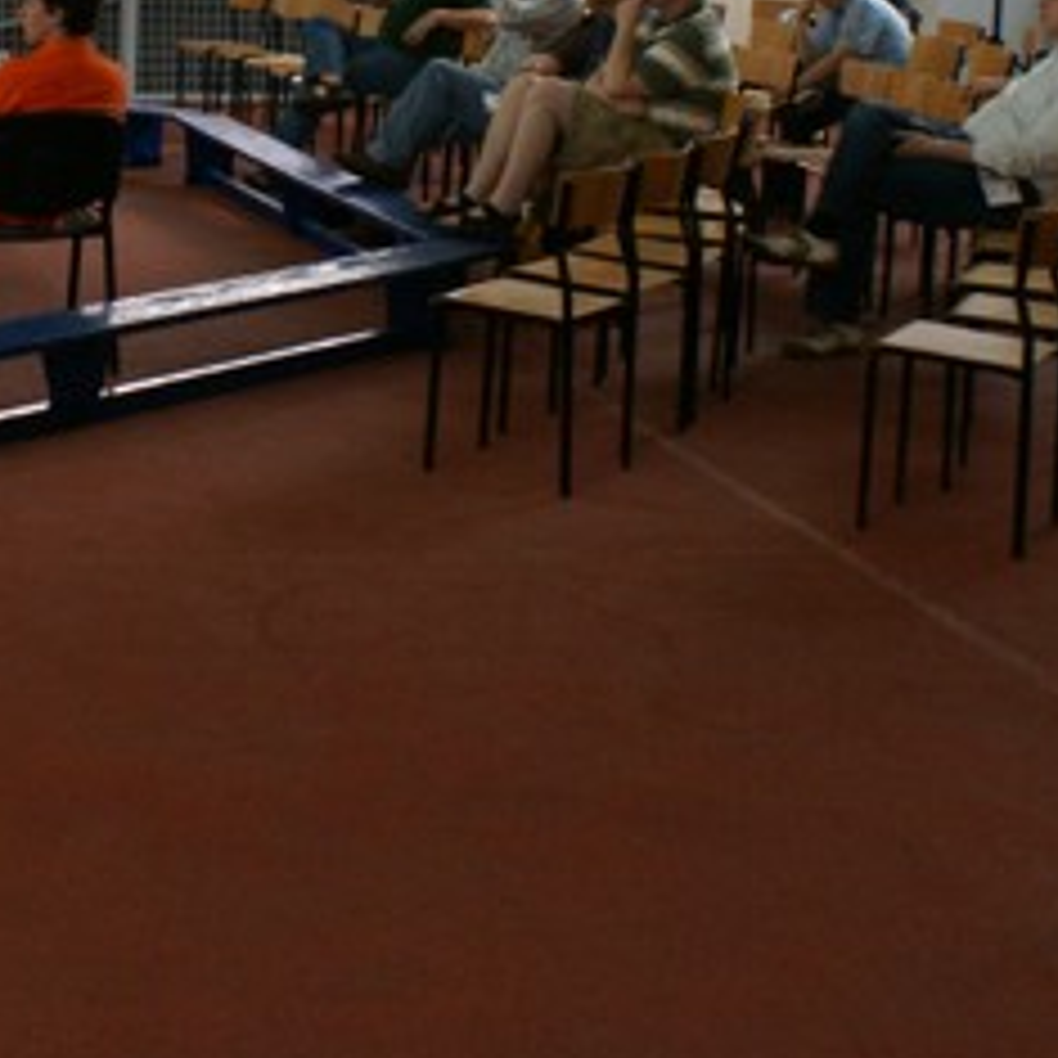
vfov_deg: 22.1
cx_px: 95
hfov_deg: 22.2
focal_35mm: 76
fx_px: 2628
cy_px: 54
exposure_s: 1/25
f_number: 5.6
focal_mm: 20
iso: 400
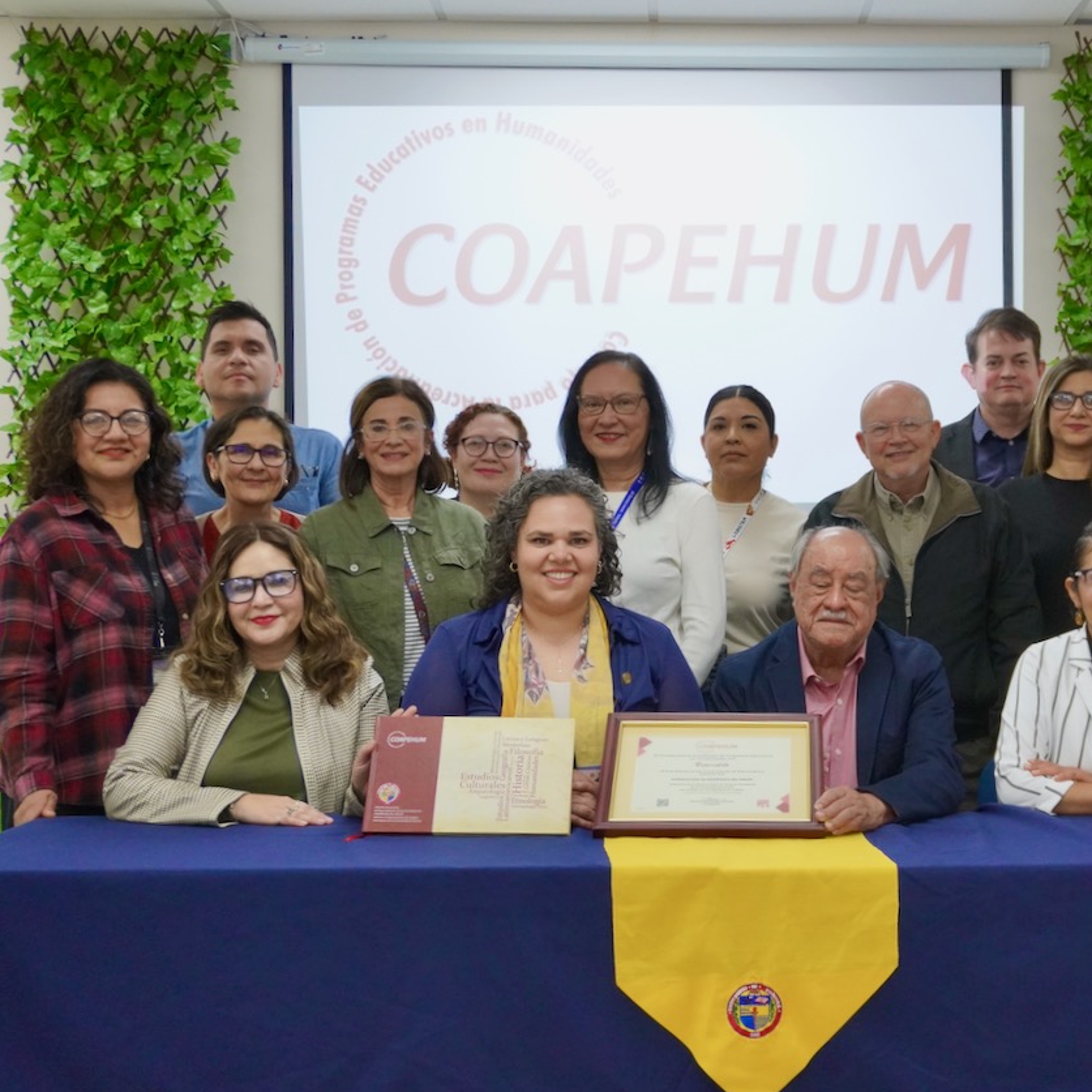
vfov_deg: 32.4
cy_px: 545
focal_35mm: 53
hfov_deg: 31.9
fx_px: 1879
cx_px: 789
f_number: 5
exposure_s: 1/160
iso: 1600
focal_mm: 27
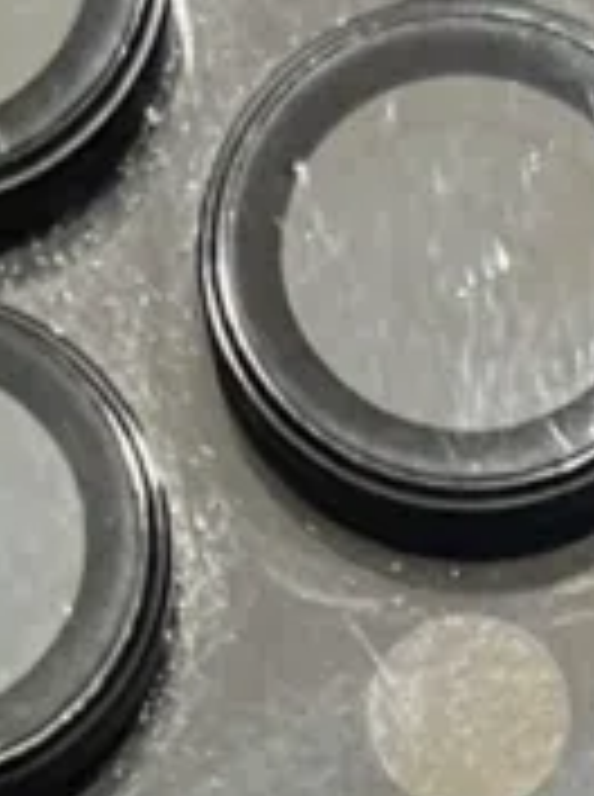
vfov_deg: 9.1
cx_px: 878
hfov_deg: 7.2
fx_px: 4616
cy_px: 1734
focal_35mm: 201
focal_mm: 5.7
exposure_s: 1/60
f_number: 1.5
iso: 320
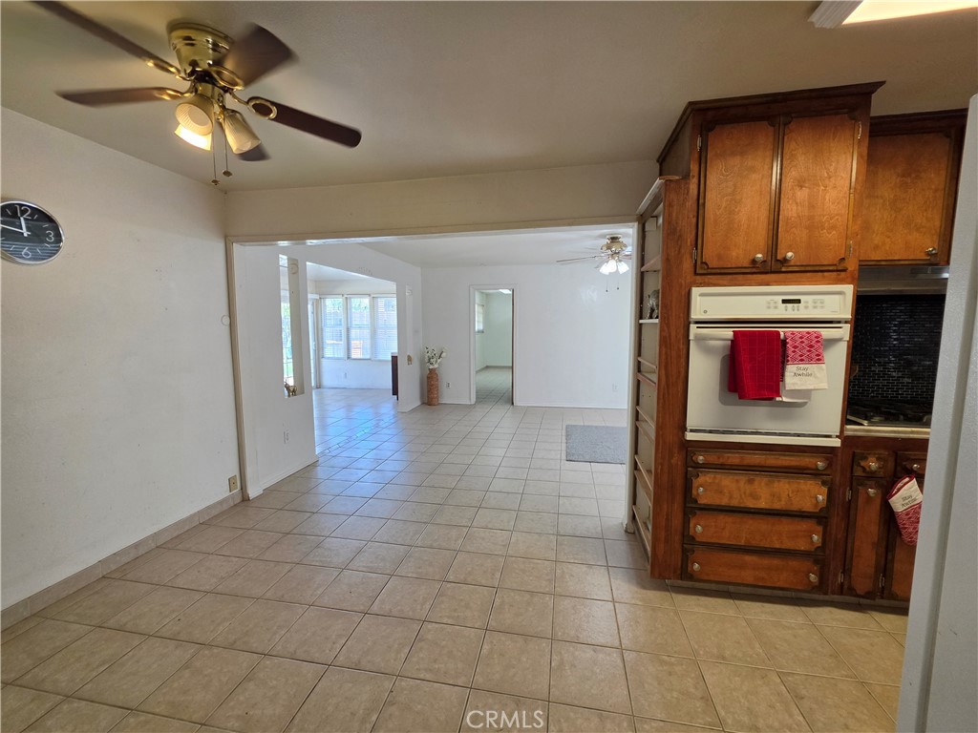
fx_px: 367
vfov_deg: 89.9
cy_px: 366
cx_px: 489
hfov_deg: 106.2
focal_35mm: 13
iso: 100
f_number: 1.9
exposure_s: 1/120
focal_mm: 2.2
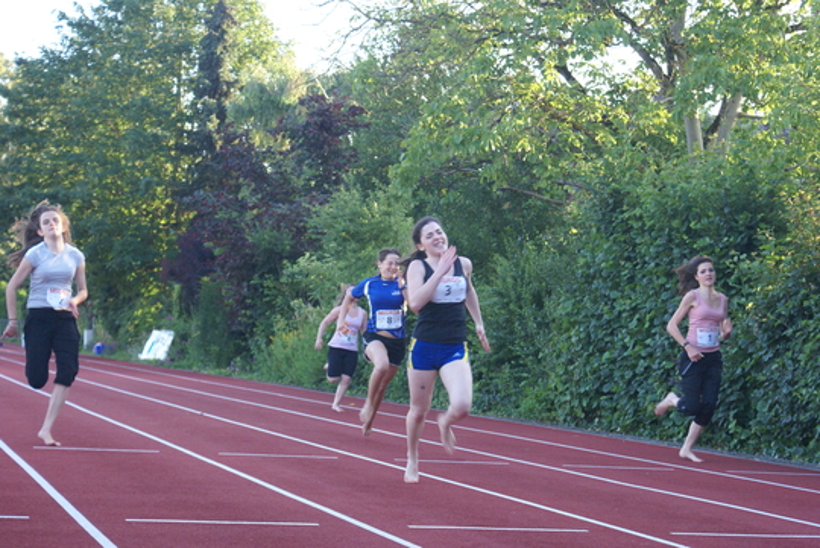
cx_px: 410
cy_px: 274
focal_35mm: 90
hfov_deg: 22.6
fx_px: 2052
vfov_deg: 15.2
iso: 800
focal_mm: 60
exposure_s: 1/160
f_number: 5.6
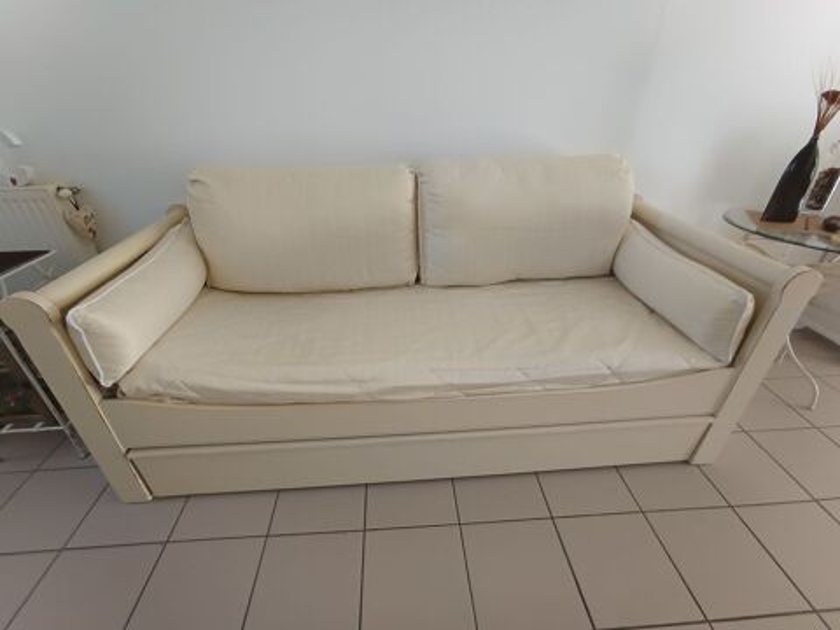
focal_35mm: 16
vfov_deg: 78.1
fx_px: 388
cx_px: 420
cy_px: 315
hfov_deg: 94.5
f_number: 2.2
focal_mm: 1.65
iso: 382
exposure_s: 1/50
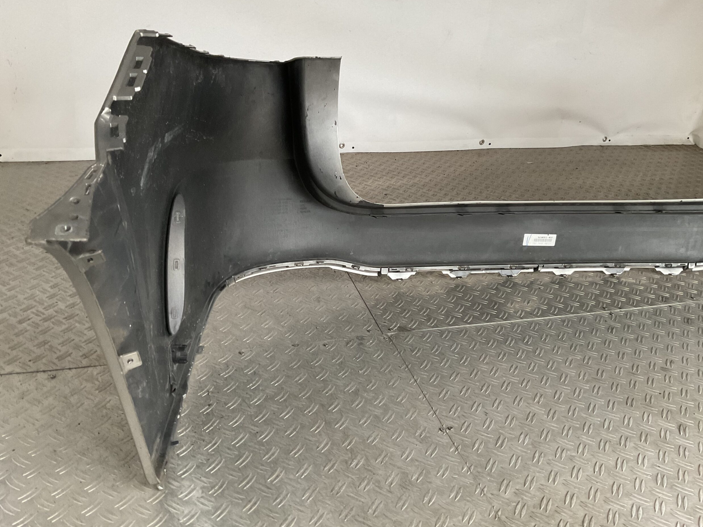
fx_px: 609
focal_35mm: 30
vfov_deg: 46.8
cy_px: 265
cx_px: 350
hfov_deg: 60.0
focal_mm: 3
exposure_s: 1/60
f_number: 1.8
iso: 160
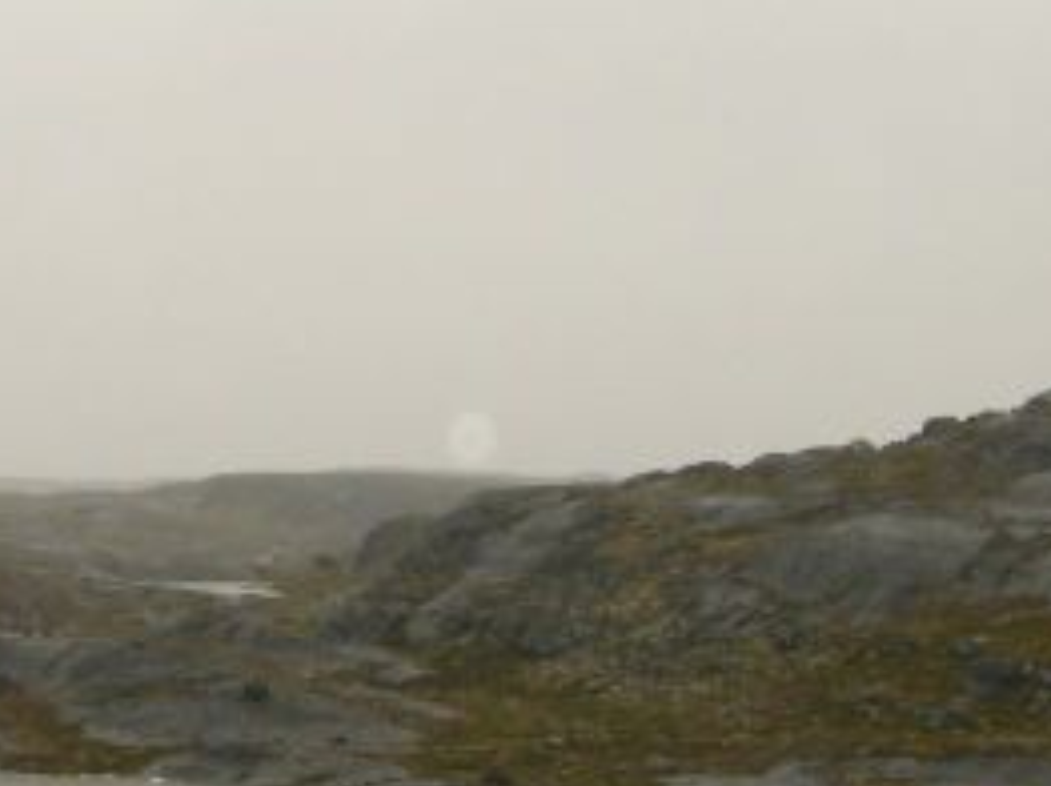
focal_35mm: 107
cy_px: 557
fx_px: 3246
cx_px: 401
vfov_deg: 13.8
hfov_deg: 18.4
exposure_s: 1/395
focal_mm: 7.5
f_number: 2.7
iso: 88
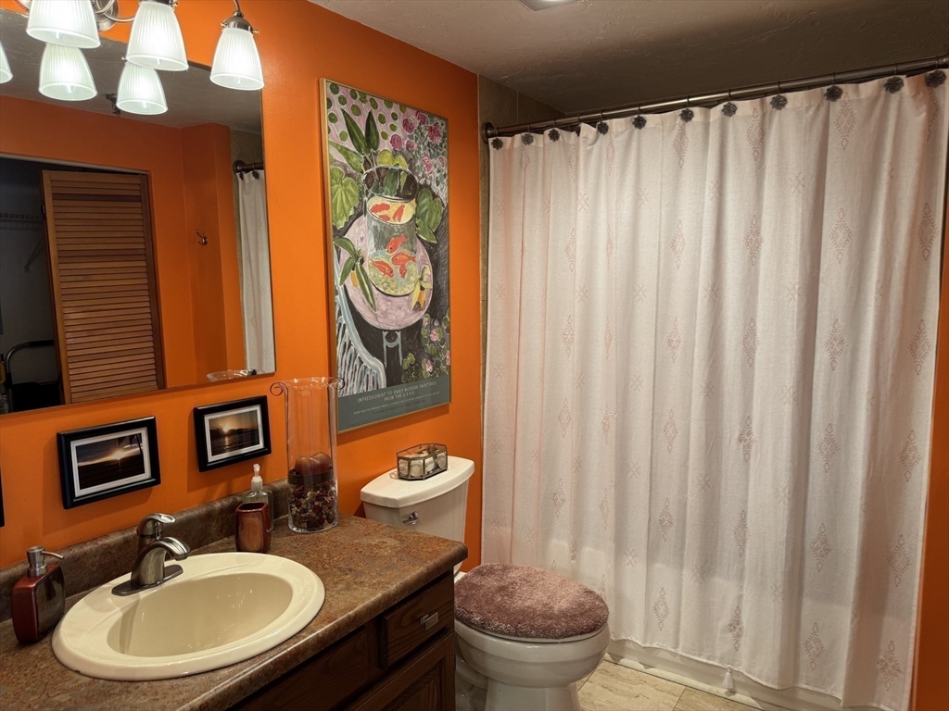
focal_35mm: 24
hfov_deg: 71.6
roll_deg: -0.3
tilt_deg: -6.9
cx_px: 474
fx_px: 658
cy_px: 356
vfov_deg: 56.8
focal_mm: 6.76
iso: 125
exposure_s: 1/60
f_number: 1.78
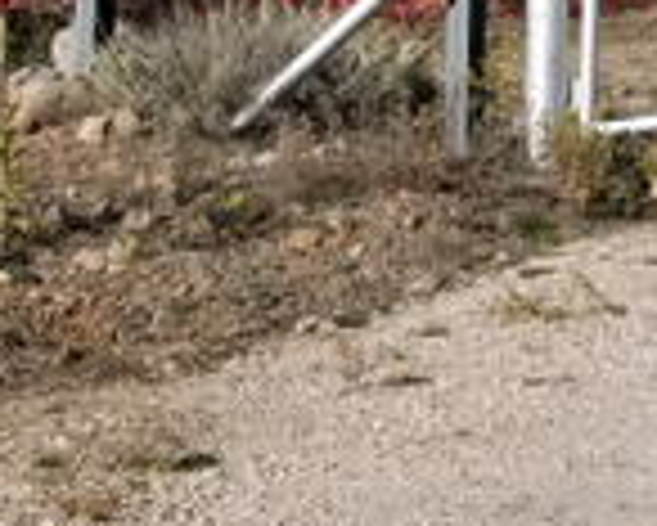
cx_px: 842
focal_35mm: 111
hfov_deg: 16.4
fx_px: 2160
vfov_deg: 13.3
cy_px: -198
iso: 50
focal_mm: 4.25
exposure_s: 1/3992
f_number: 1.7
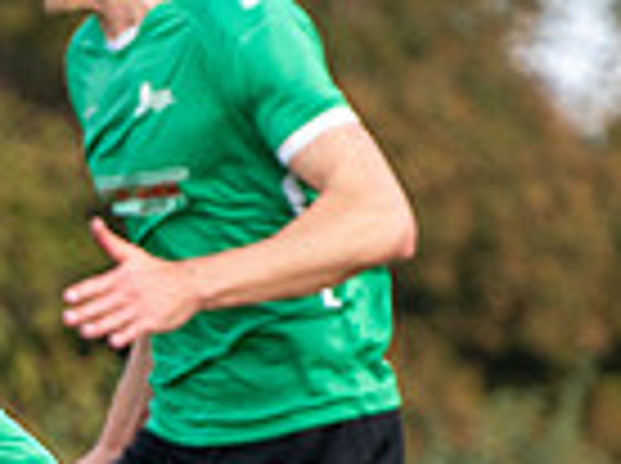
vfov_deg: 1.1
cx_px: -244
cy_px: 469
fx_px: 24266
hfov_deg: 1.5
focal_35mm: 1355
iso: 320
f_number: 2.8
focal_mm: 200
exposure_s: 1/1600
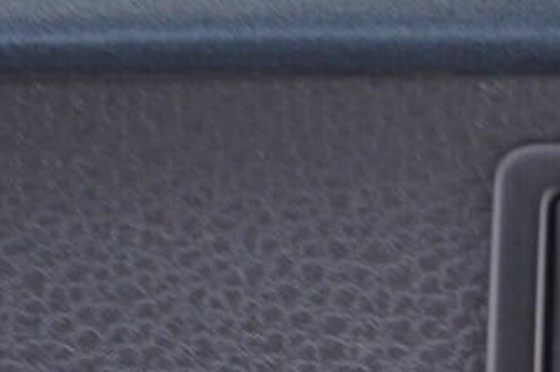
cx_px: 914
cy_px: 266
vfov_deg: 8.9
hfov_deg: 12.5
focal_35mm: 154
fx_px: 2393
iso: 400
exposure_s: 1/40
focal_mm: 24
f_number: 2.8
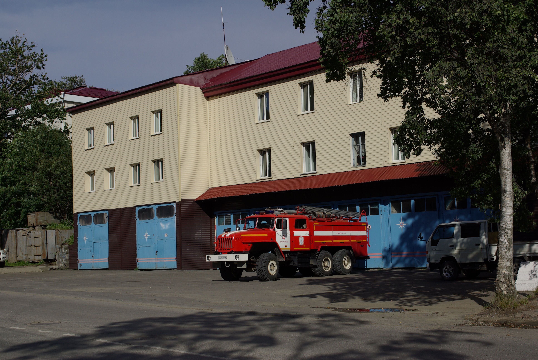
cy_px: 180
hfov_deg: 37.8
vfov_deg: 25.8
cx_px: 269
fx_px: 786
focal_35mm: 52
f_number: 8
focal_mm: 35
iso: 100
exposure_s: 1/800
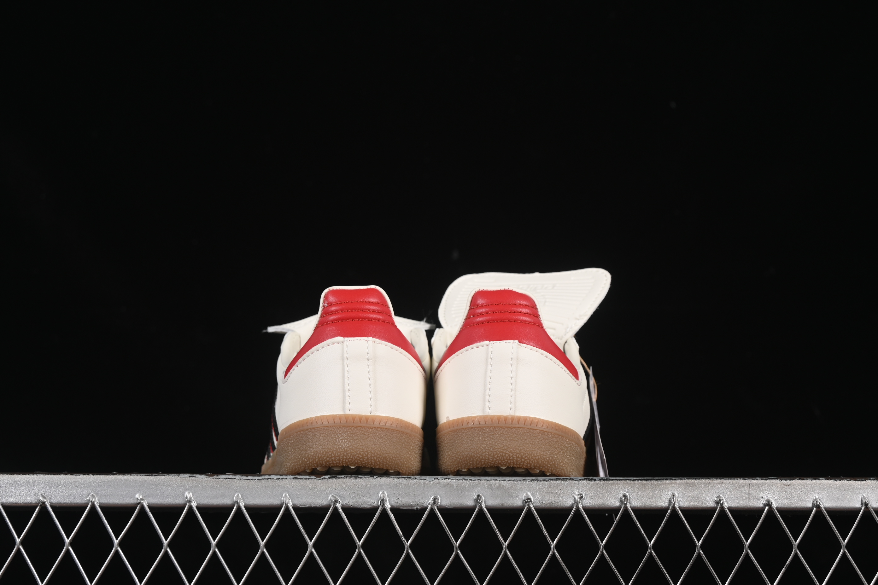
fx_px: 1829
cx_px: 439
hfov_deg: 27.0
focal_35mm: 75
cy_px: 292
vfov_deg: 18.2
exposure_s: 1/60
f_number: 8
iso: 160
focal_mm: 50
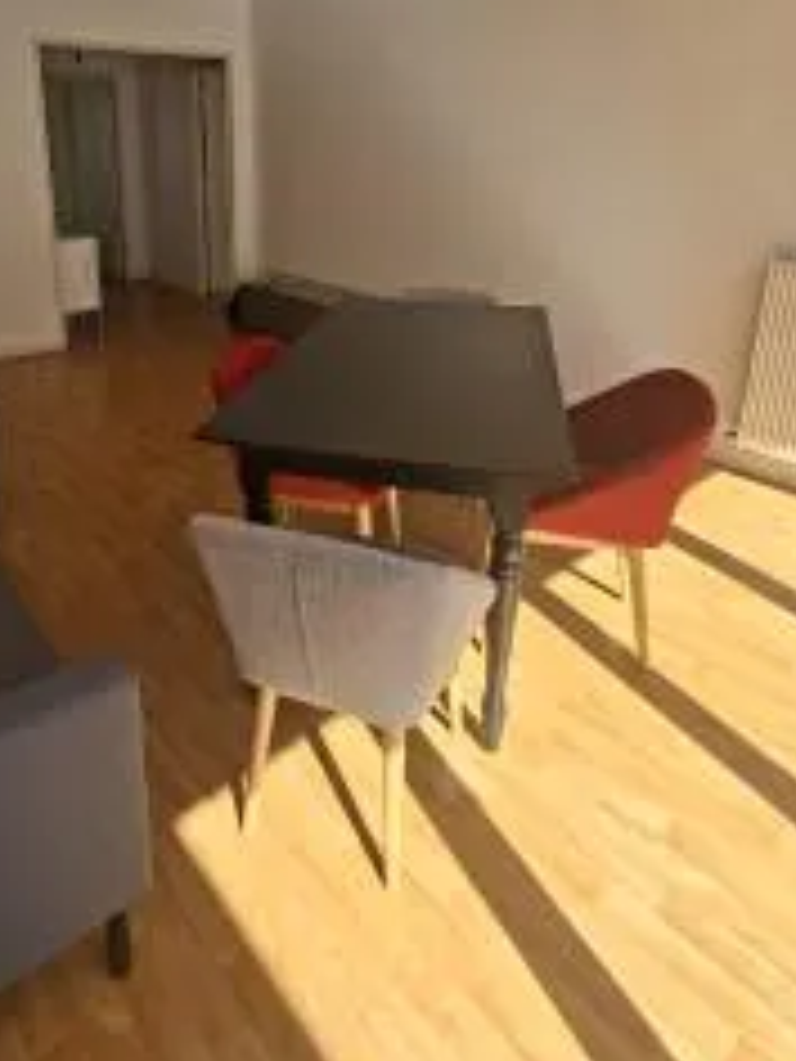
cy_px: 351
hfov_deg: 60.3
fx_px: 675
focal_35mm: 22
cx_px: 297
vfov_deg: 74.0
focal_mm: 1.74
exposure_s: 1/298
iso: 40
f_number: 2.2
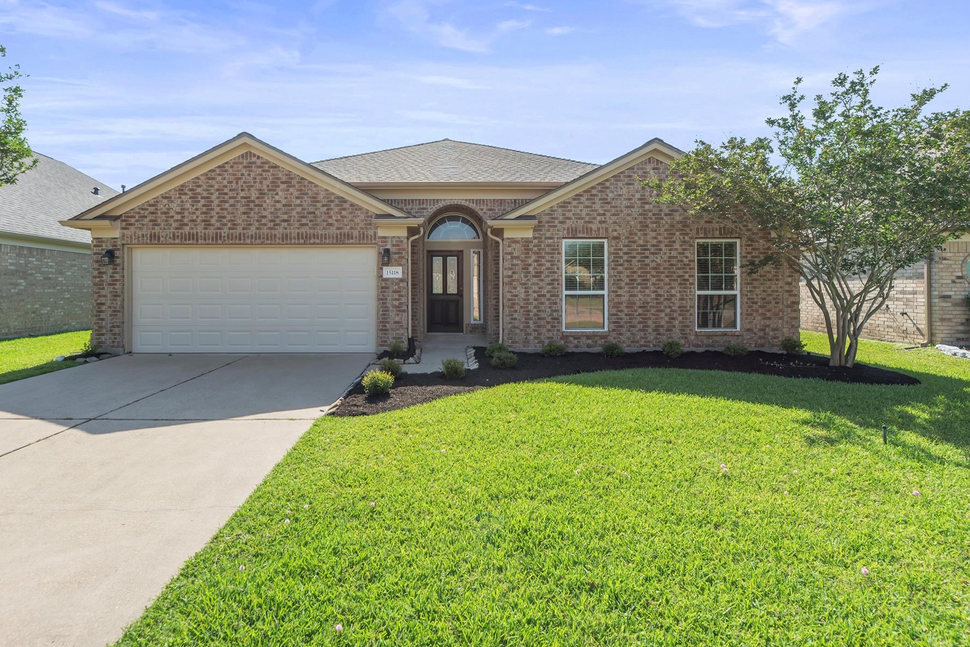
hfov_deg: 96.7
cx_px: 470
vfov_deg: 73.4
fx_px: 431
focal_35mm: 16
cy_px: 281
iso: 100
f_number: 8
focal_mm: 14
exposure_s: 1/250
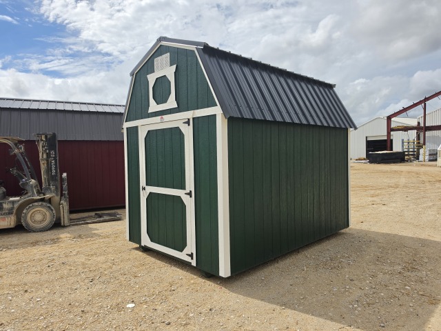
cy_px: 166
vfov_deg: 58.9
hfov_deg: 73.9
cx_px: 220
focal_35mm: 23
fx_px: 293
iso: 40
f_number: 1.4
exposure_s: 1/7939
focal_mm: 6.5
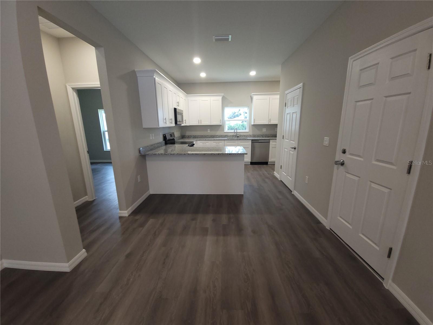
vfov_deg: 89.9
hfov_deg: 106.2
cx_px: 216
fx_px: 163
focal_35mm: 13
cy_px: 162
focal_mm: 2.2
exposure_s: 1/24
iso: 160
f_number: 2.2
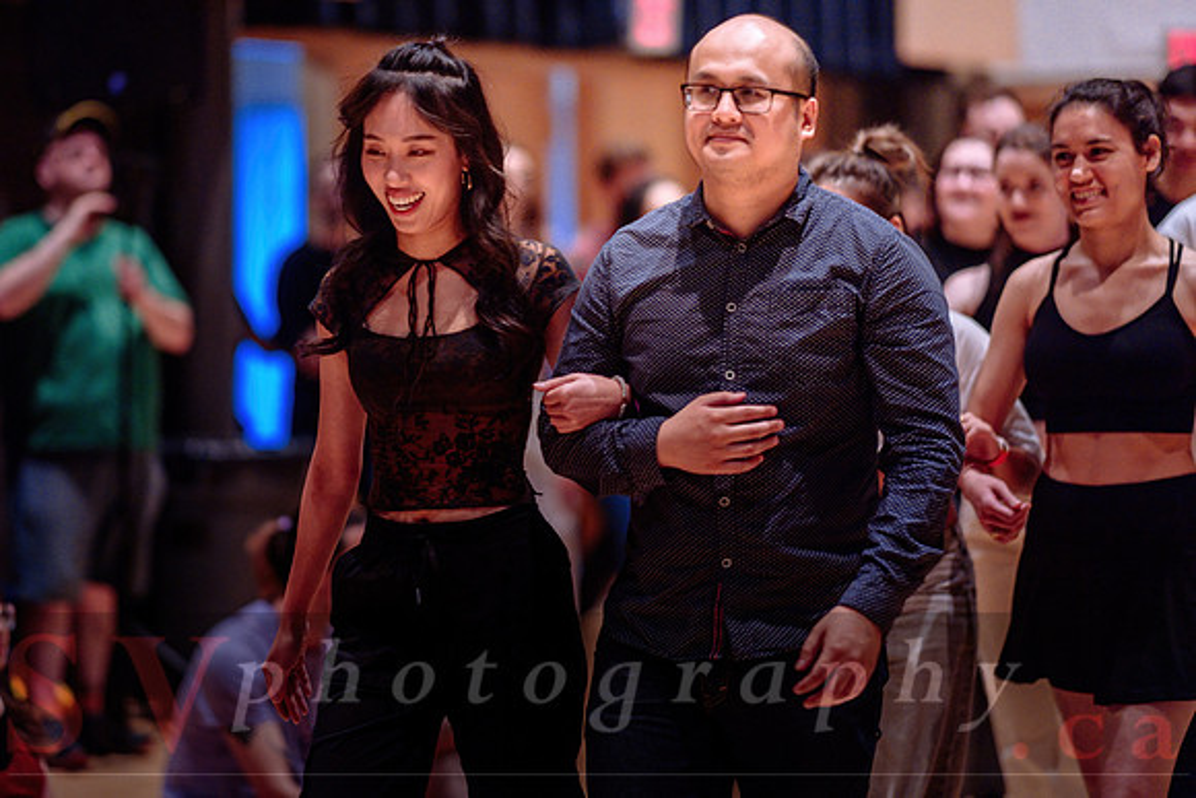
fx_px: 4178
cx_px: 480
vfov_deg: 10.9
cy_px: 320
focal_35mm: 126
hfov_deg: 16.3
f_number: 1.4
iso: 2000
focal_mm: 105
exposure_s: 1/250
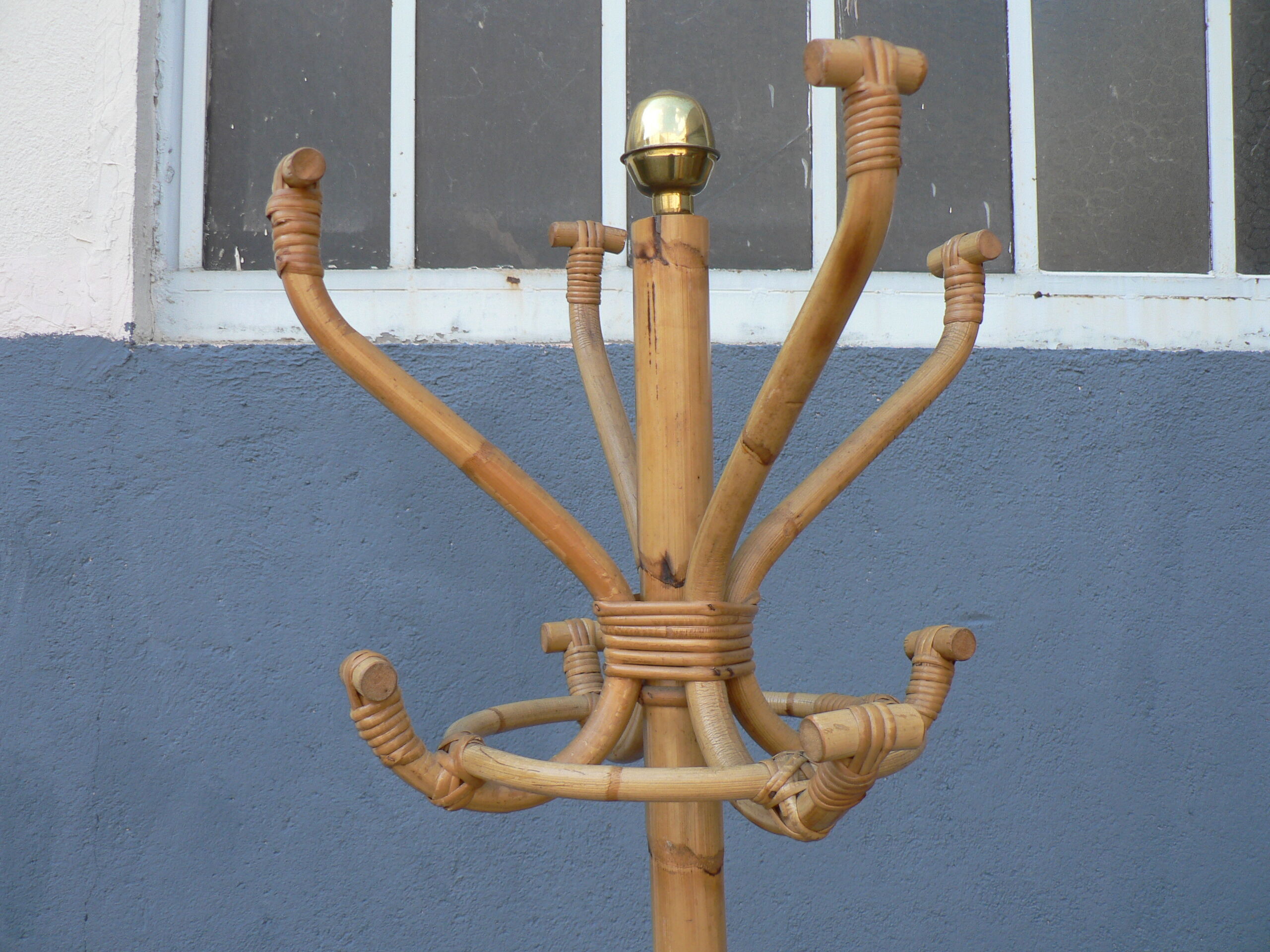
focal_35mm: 36
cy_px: 476
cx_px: 635
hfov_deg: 51.4
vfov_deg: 39.7
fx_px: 1321
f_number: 2.8
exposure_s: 1/200
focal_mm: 6
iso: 80
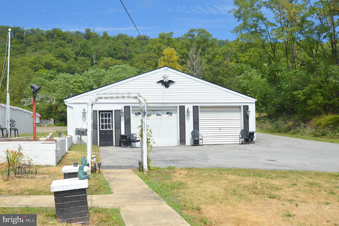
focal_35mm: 36
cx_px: 170
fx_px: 339
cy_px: 113
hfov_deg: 53.2
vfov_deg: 36.8
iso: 100
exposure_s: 1/320
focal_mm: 24
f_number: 9
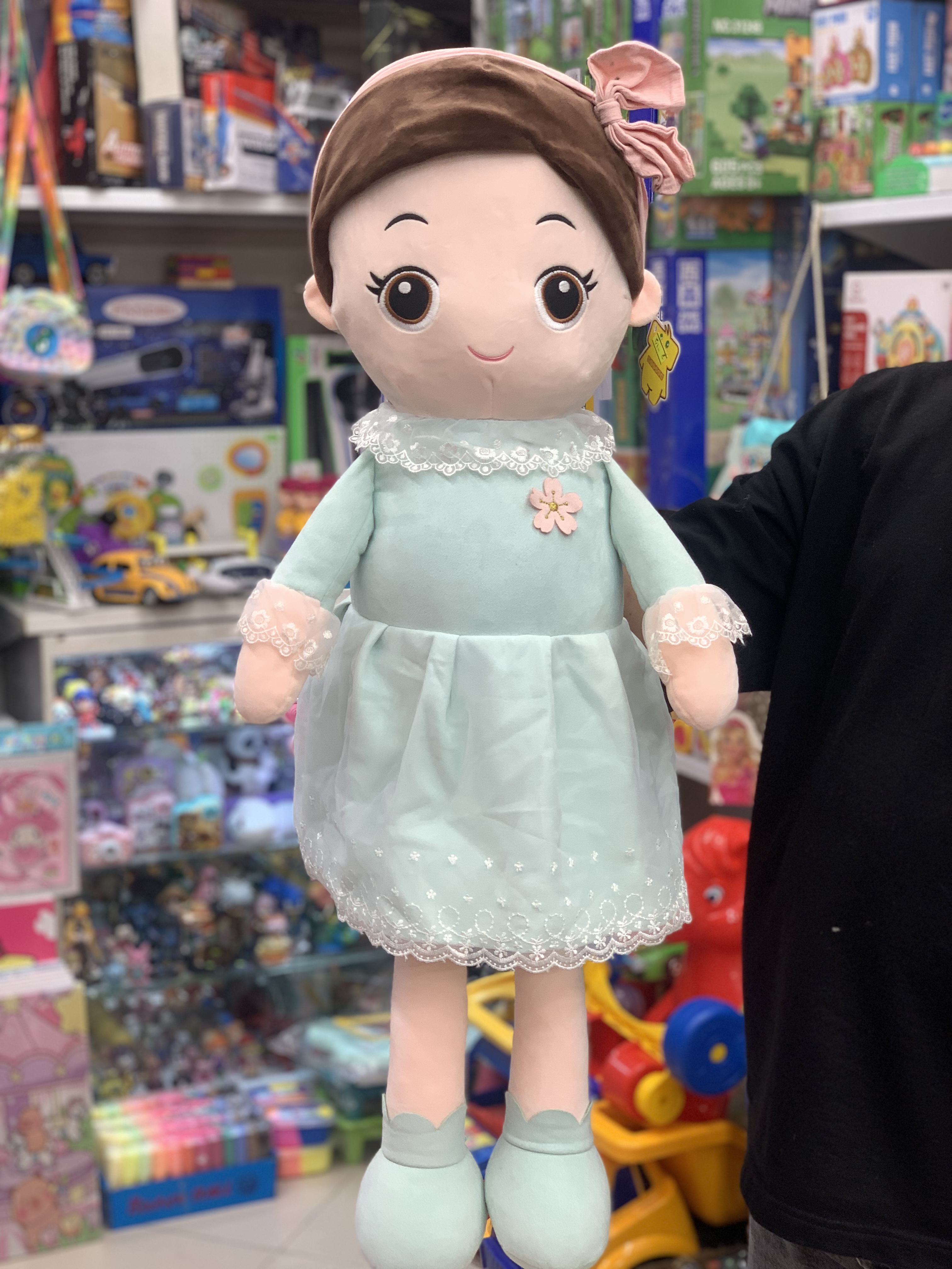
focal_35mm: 52
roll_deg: +0.1
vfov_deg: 36.8
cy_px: 634
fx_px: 1907
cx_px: 476
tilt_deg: -6.7
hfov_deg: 28.0
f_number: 2.4
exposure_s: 1/100
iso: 50
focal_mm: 6
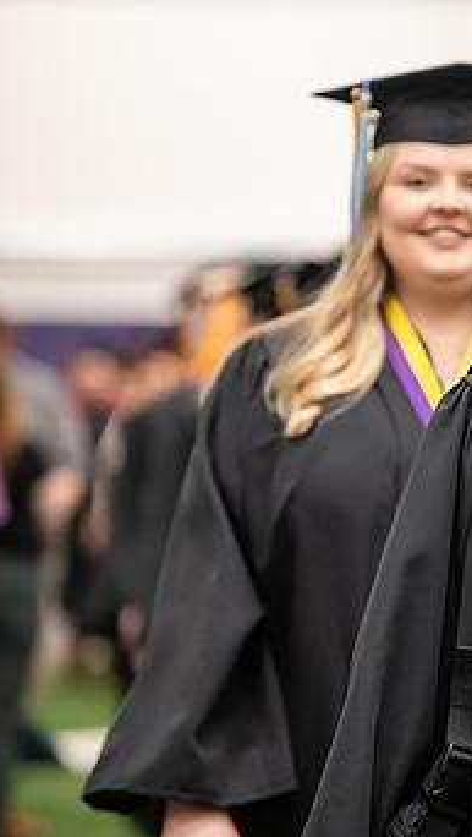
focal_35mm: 293
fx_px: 6503
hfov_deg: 4.1
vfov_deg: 7.4
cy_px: 395
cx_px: 648
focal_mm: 165
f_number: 3.2
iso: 3200
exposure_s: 1/200
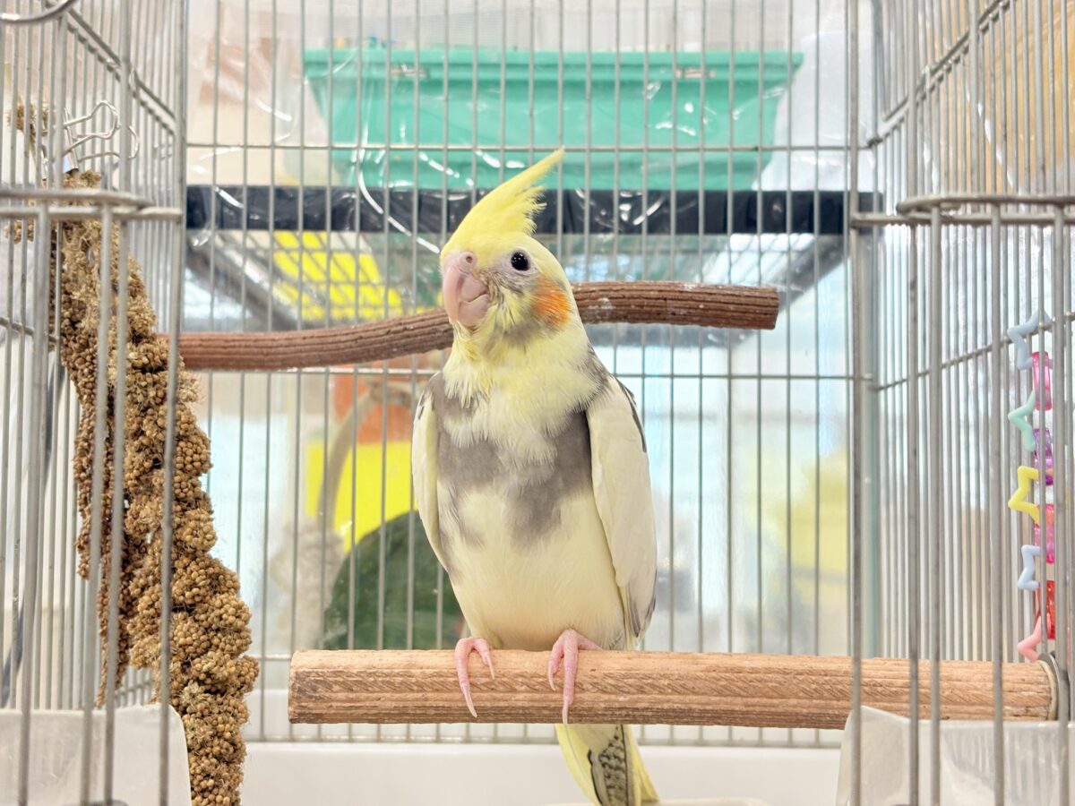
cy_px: 403
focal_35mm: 52
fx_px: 1615
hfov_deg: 36.8
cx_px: 538
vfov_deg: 28.0
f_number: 1.6
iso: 50
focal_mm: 5.96
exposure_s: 1/50
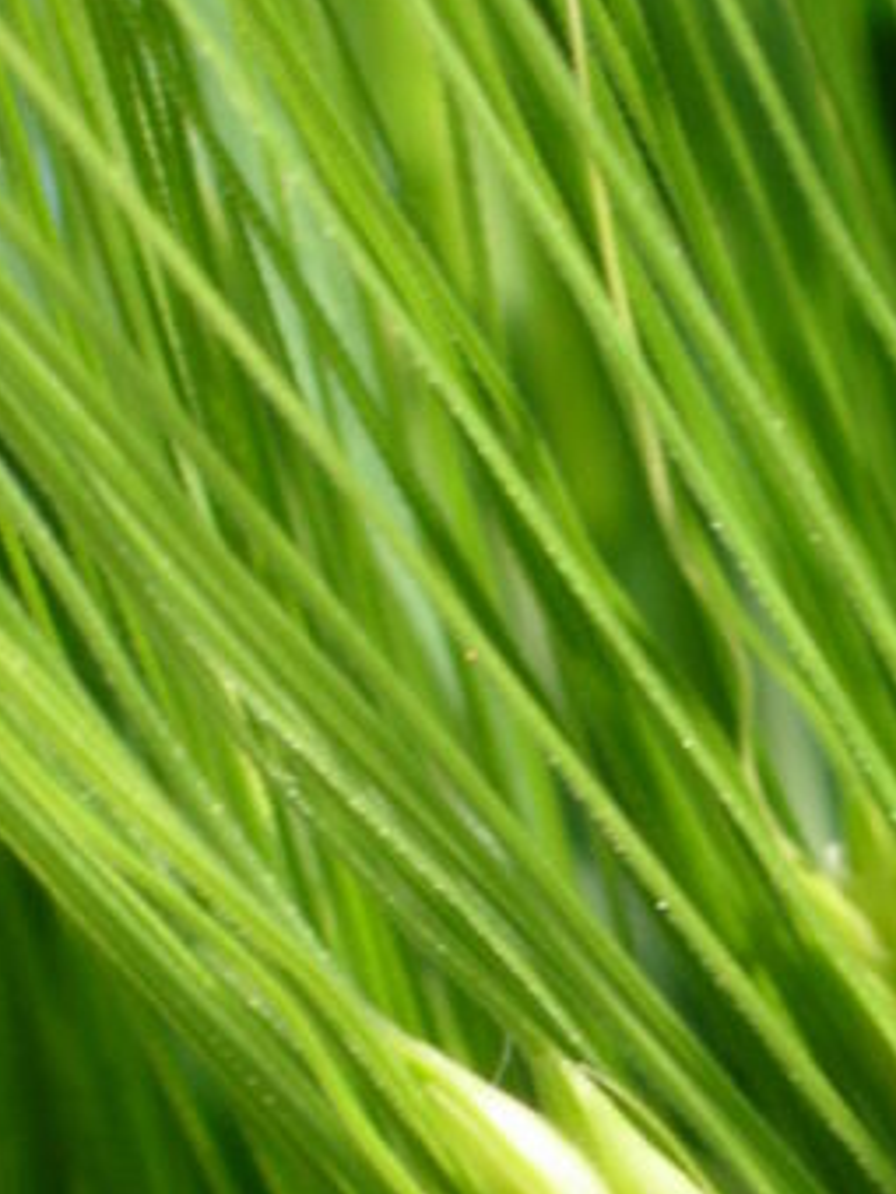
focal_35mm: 340
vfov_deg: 5.8
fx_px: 11734
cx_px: 1040
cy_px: 1759
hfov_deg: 4.4
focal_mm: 23.4
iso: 79
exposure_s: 1/192
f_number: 8.2
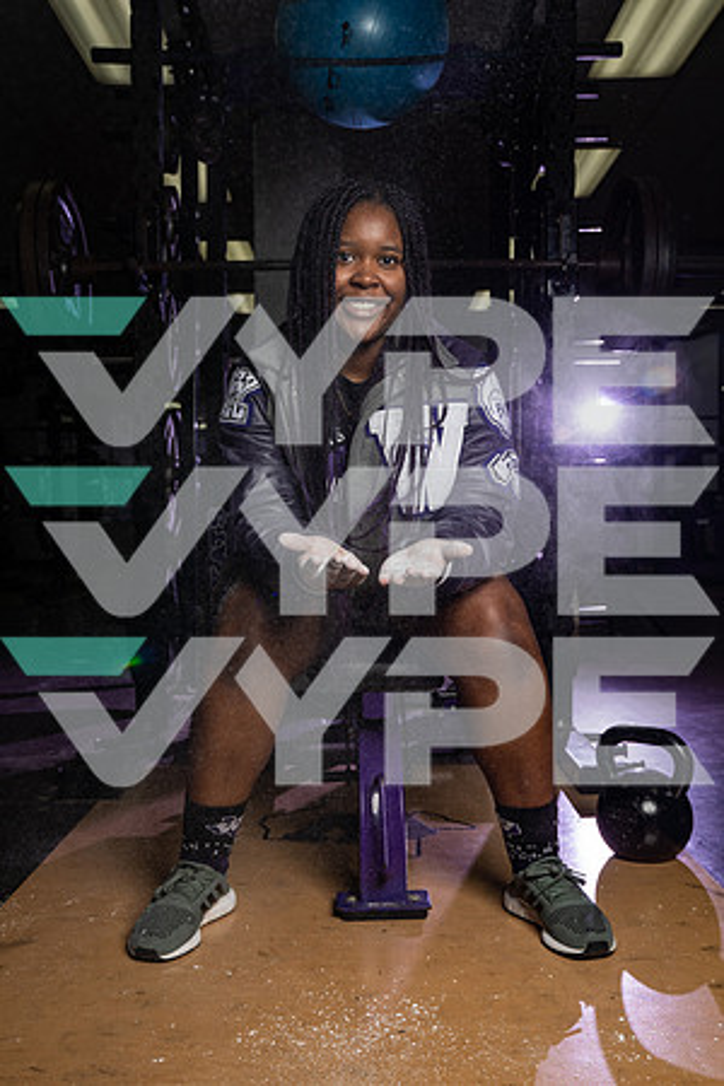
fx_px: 1056
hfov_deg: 37.9
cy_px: 543
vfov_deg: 54.4
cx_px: 362
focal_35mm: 35
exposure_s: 1/250
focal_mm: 35
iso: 250
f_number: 7.1
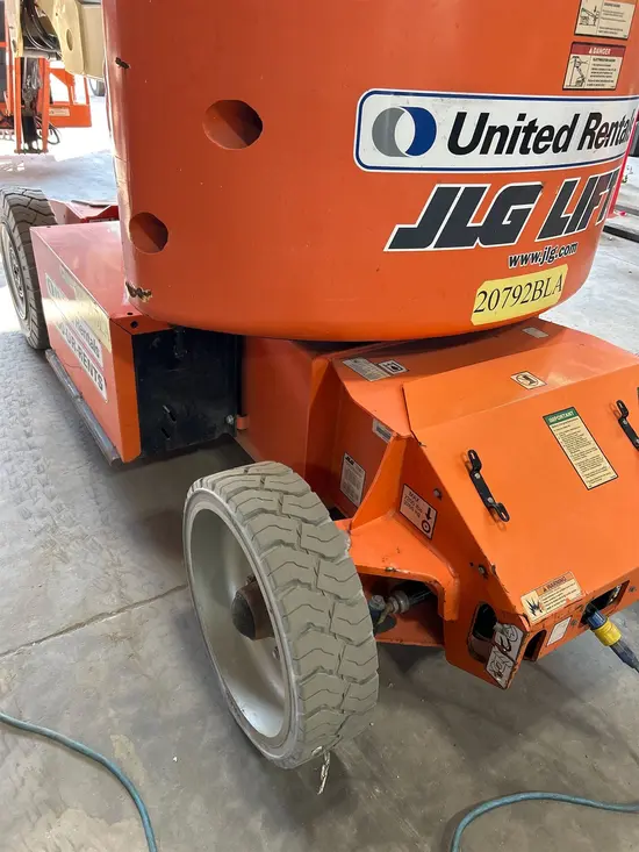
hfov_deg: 53.1
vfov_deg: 67.3
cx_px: 320
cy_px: 426
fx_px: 640
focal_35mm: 26
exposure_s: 1/88
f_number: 1.5
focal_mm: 5.7
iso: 125
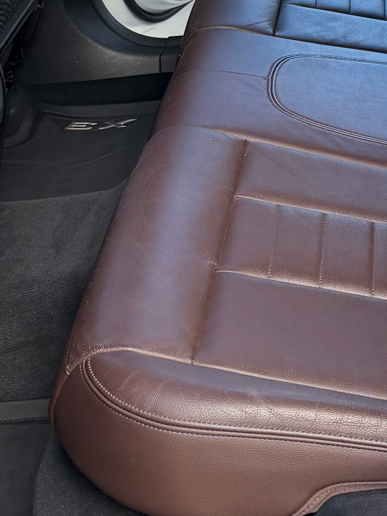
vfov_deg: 20.8
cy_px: 43
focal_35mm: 92
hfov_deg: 15.9
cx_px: 347
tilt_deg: -20.1
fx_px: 1371
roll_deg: +6.8
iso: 100
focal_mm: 6.76
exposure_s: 1/433
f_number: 1.78
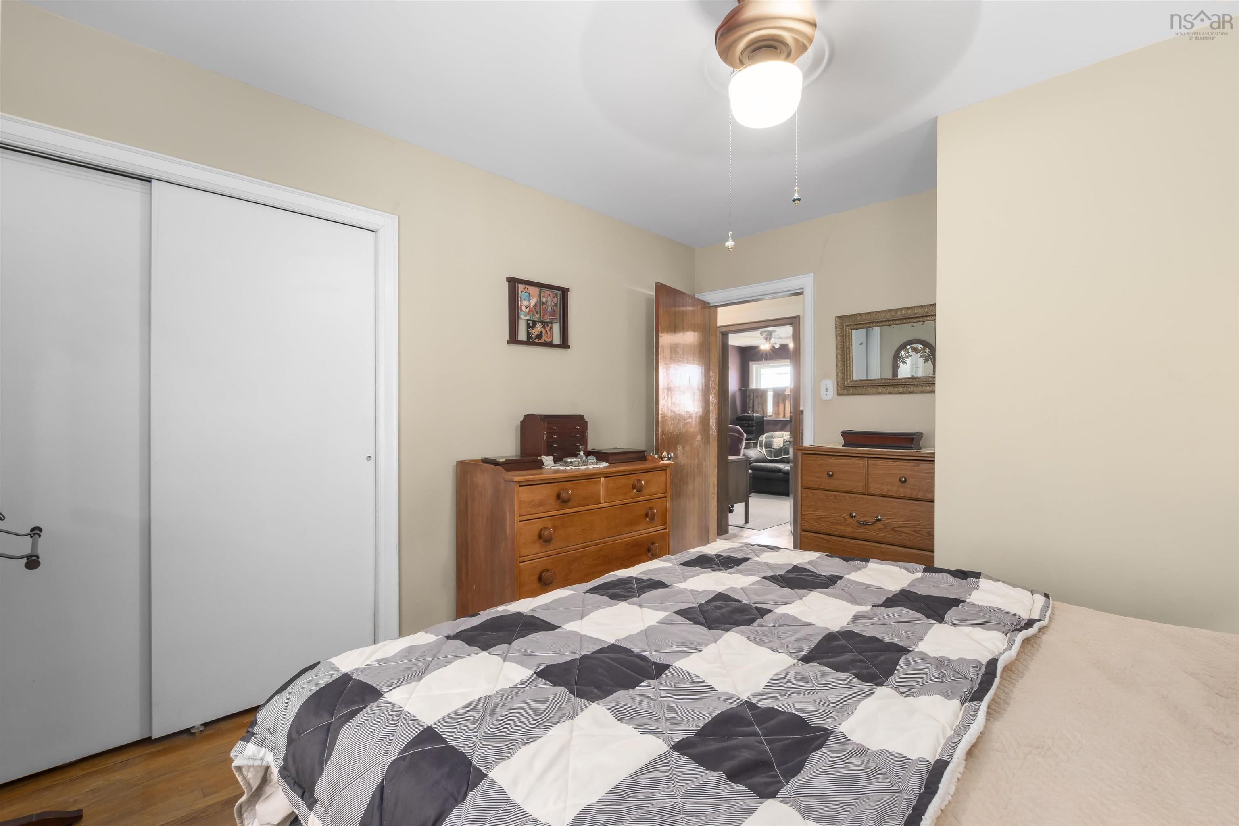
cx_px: 620
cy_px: 413
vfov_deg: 77.3
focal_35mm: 15
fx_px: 516
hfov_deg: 100.4
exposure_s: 1/1.25
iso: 400
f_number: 10
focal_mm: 10
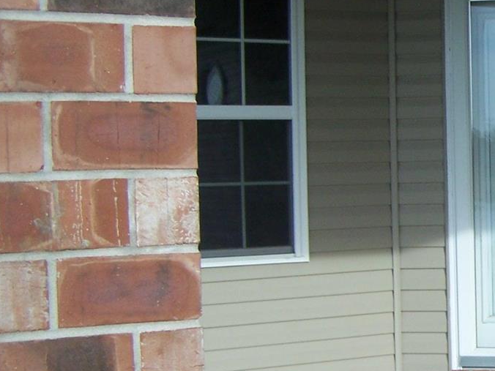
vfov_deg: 16.4
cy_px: 220
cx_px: 579
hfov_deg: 20.5
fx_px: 1287
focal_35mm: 90
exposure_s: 1/750
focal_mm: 6.3
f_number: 2.8
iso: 80
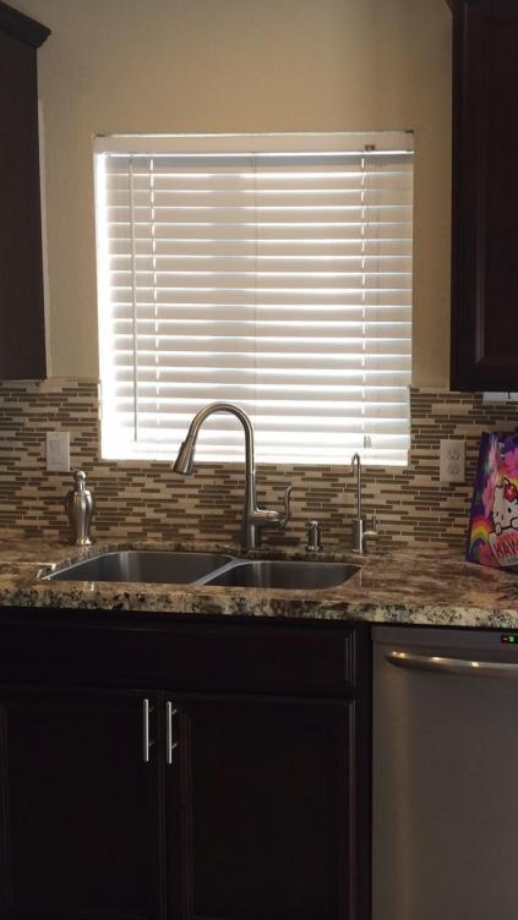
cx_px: 460
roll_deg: -1.8
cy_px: 454
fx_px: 1050
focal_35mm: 43
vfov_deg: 47.4
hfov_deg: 26.8
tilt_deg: -7.8
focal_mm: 4.15
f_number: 2.2
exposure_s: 1/30
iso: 64
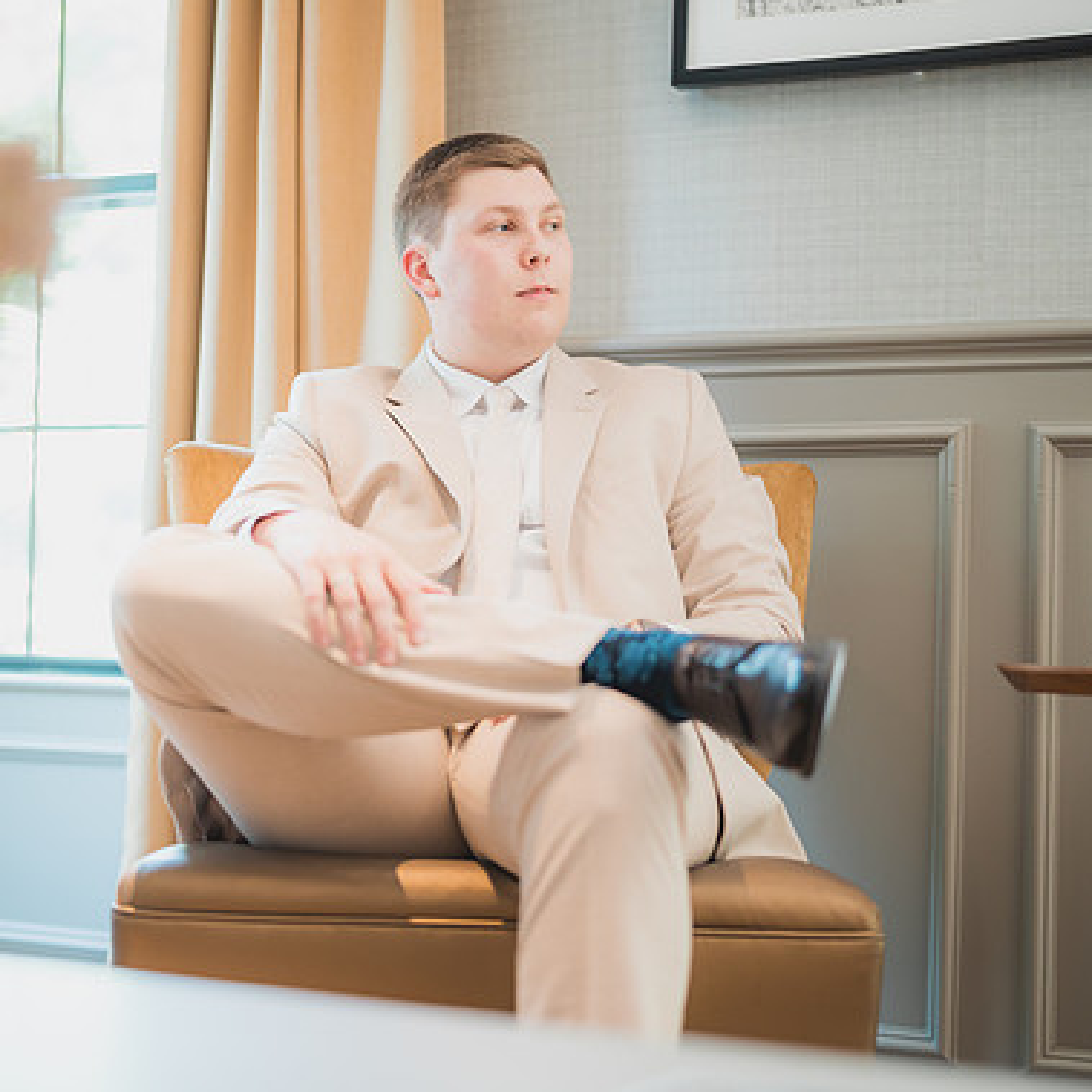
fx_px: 2320
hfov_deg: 26.4
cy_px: 555
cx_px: 375
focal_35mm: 65
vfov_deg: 26.5
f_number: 1.4
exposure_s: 1/80
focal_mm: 50
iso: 200
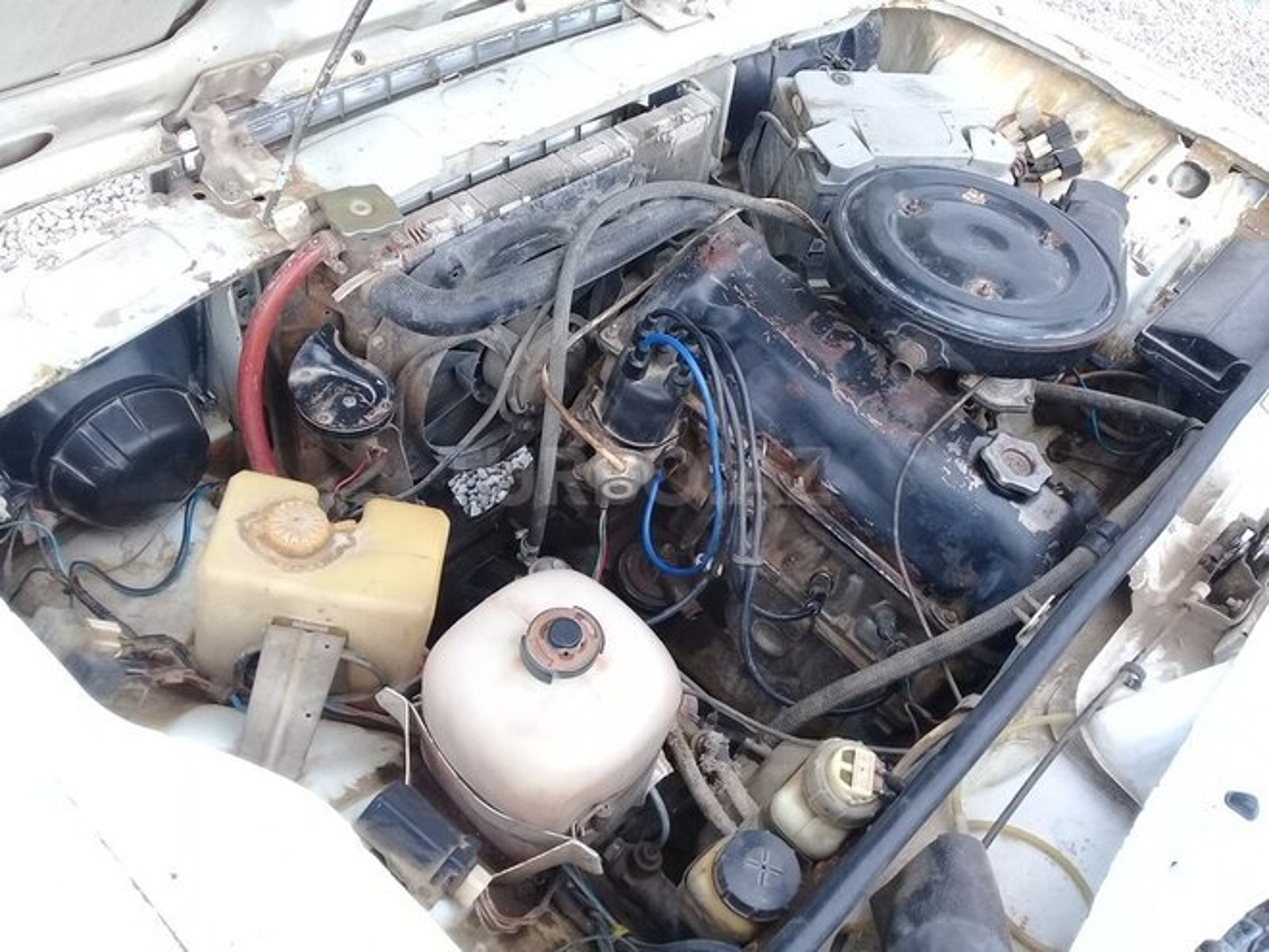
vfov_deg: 45.4
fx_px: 1136
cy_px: 476
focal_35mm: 31
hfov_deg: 58.4
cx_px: 634
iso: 50
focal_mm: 3.3
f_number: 2.2
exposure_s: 1/245
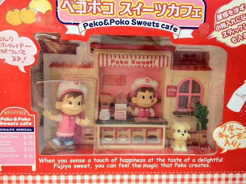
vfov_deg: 37.7
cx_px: 128
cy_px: 88
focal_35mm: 38
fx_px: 270
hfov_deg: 49.0
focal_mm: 4.28
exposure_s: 1/20
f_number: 2.4
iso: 160
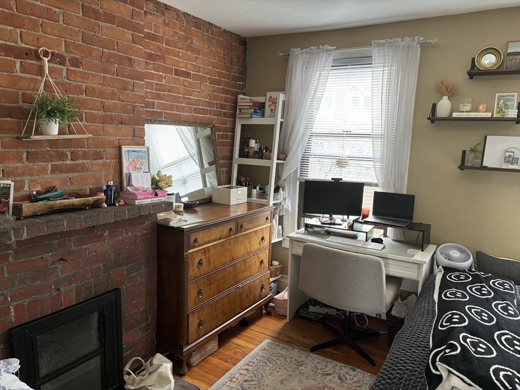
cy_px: 195
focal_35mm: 26
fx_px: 391
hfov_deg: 67.3
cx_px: 260
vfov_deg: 53.1
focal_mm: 5.96
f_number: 1.6
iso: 200
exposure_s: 1/60
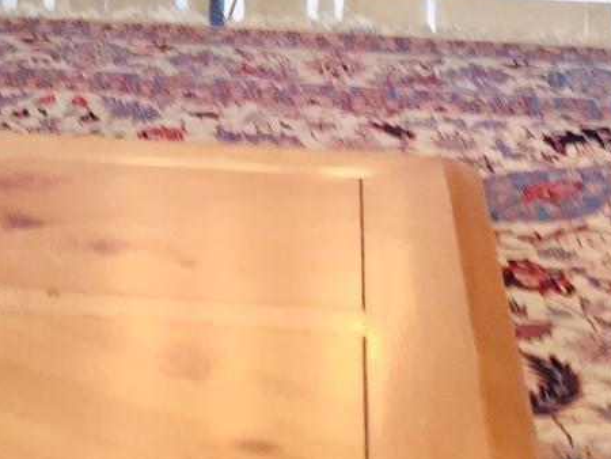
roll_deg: -0.8
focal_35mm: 103
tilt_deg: -4.4
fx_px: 1819
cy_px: -304
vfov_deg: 13.3
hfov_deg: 18.8
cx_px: 83
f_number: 2.2
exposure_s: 1/30
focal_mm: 4.15
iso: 64
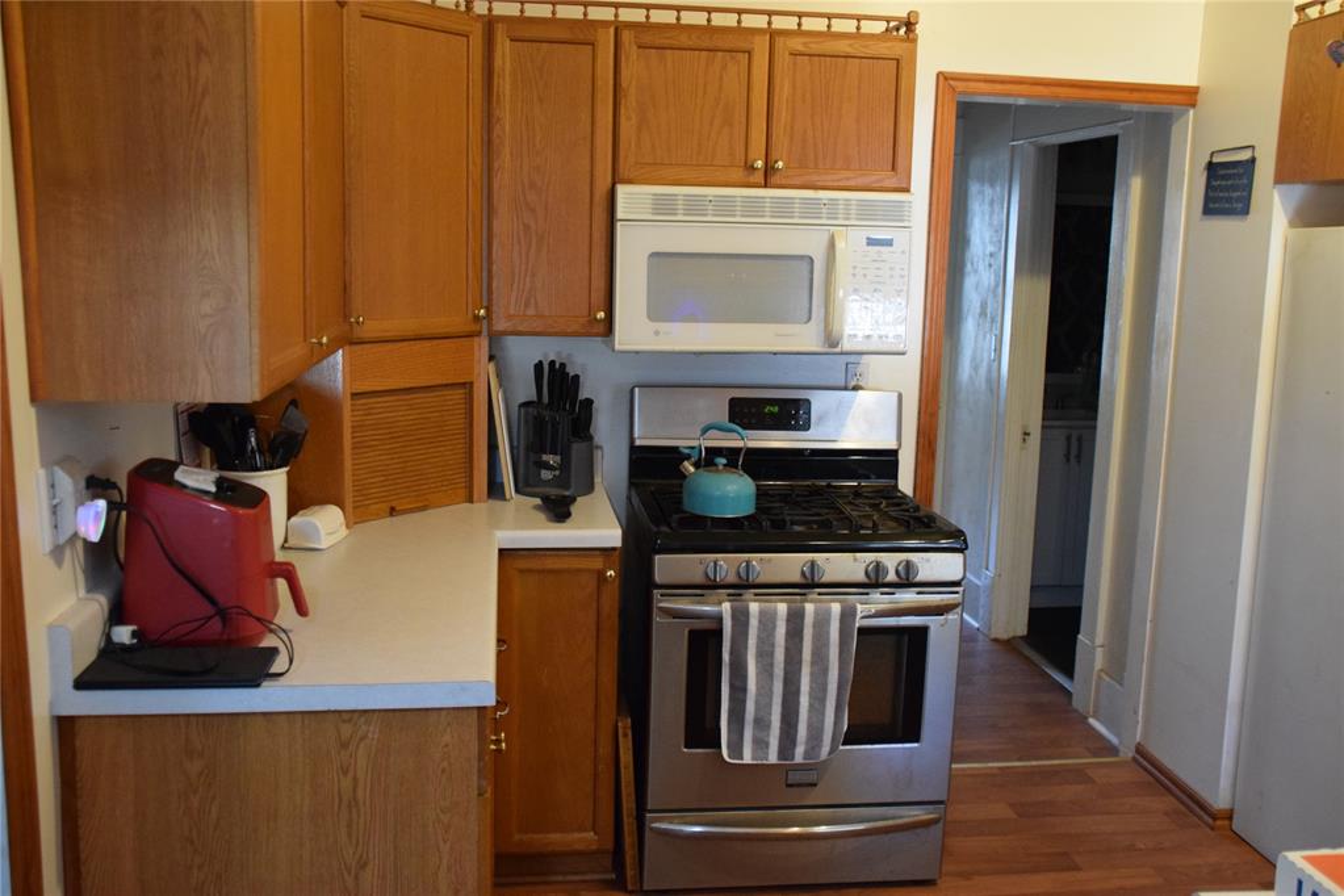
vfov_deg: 40.0
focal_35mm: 33
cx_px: 672
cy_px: 448
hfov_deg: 57.2
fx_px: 1232
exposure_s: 1/80
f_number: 3.5
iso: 3200
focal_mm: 22
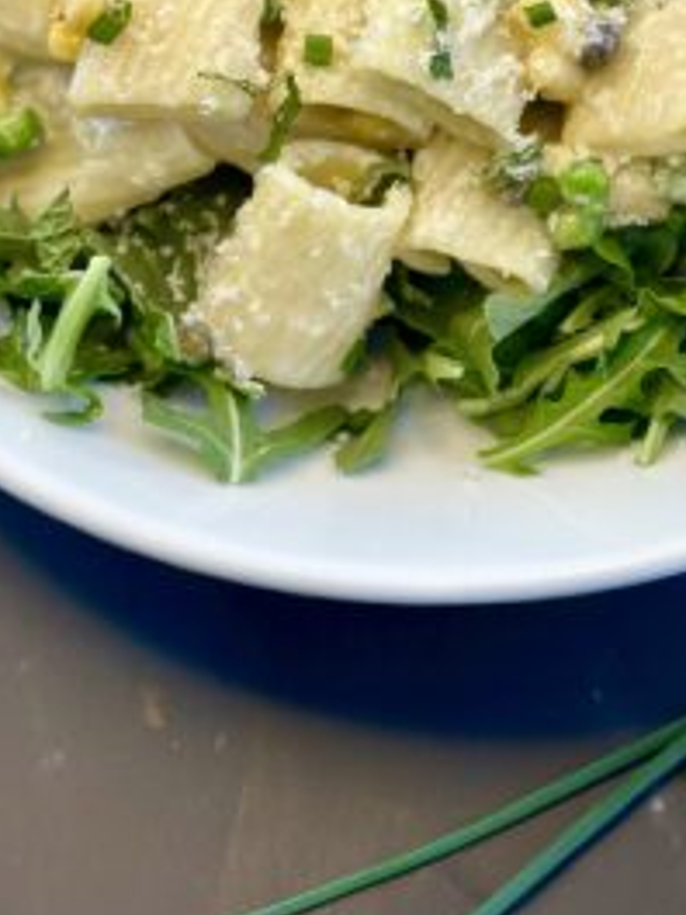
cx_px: 449
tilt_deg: -63.9
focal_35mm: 91
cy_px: 73
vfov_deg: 21.0
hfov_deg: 16.2
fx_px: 2405
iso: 80
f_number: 1.78
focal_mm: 6.86
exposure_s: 1/121
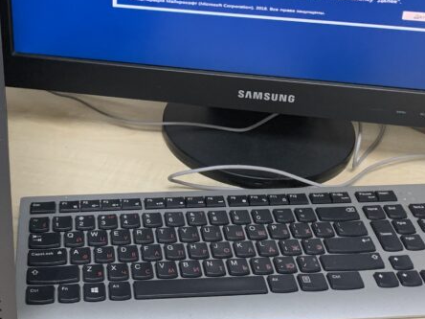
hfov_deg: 31.9
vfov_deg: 24.2
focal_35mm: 60
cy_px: 80
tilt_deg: -27.7
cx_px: 138
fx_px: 737
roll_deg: -2.3
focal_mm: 4.25
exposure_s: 1/60
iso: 200
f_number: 1.8
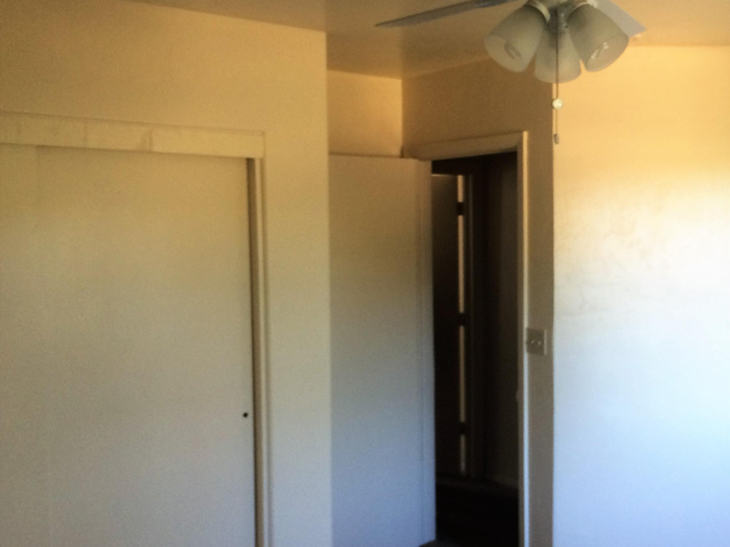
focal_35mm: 40
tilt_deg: -4.1
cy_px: 300
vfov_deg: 35.9
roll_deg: +0.2
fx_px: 843
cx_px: 502
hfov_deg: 45.9
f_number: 2.2
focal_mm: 4.15
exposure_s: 1/30
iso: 80
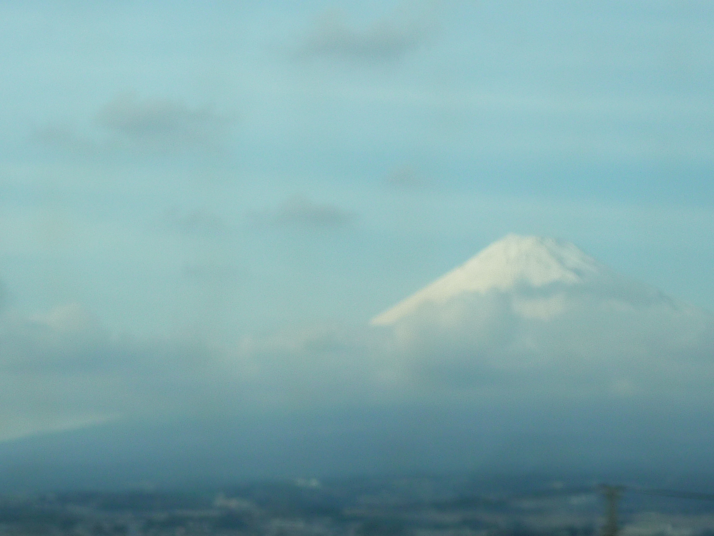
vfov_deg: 14.0
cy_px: 268
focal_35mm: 106
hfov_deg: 18.5
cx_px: 357
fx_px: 2186
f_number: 3.9
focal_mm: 9.7
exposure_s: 1/250
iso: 80
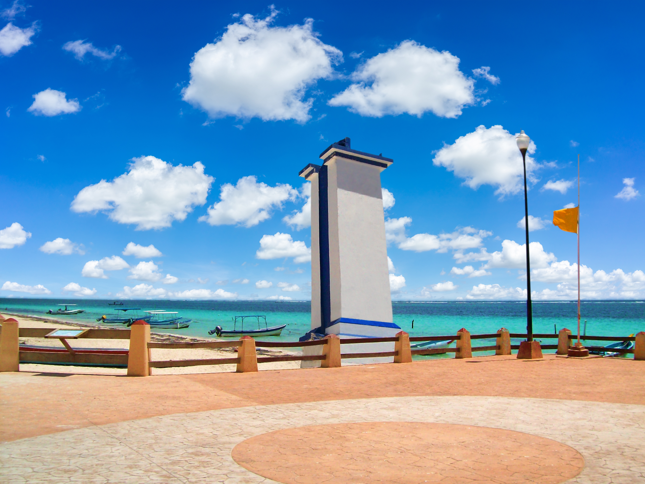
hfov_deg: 51.4
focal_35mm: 36
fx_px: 671
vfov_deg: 39.7
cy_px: 242
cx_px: 322
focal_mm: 6
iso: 80
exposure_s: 1/1401
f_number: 4.8
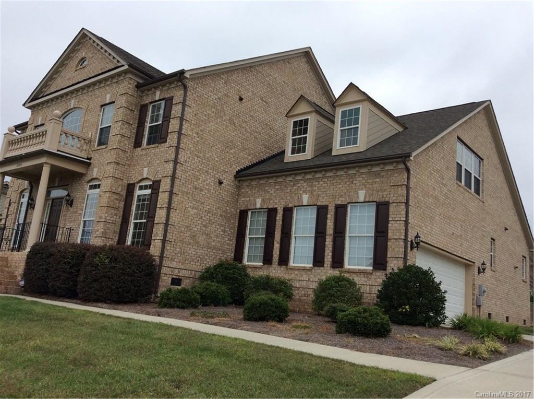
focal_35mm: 32
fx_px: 493
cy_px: 200
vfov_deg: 44.0
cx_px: 267
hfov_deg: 56.9
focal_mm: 3.3
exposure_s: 1/1684
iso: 32
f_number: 2.4
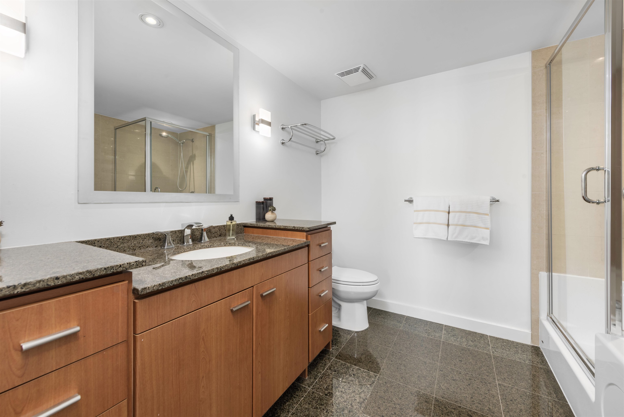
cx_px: 312
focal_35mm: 14
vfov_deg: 81.2
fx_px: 243
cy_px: 208
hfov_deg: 104.2
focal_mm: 14
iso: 200
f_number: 8
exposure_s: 1/5
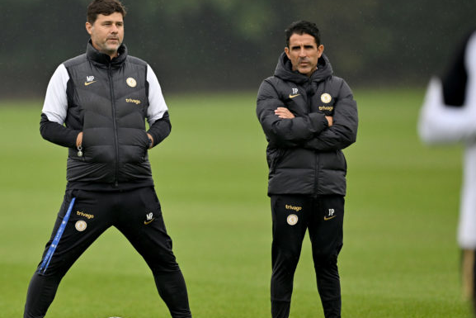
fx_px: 6877
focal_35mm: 520
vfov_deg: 2.6
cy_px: 177
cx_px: 210
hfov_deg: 4.0
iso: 800
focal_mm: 400
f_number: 3.2
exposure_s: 1/2500
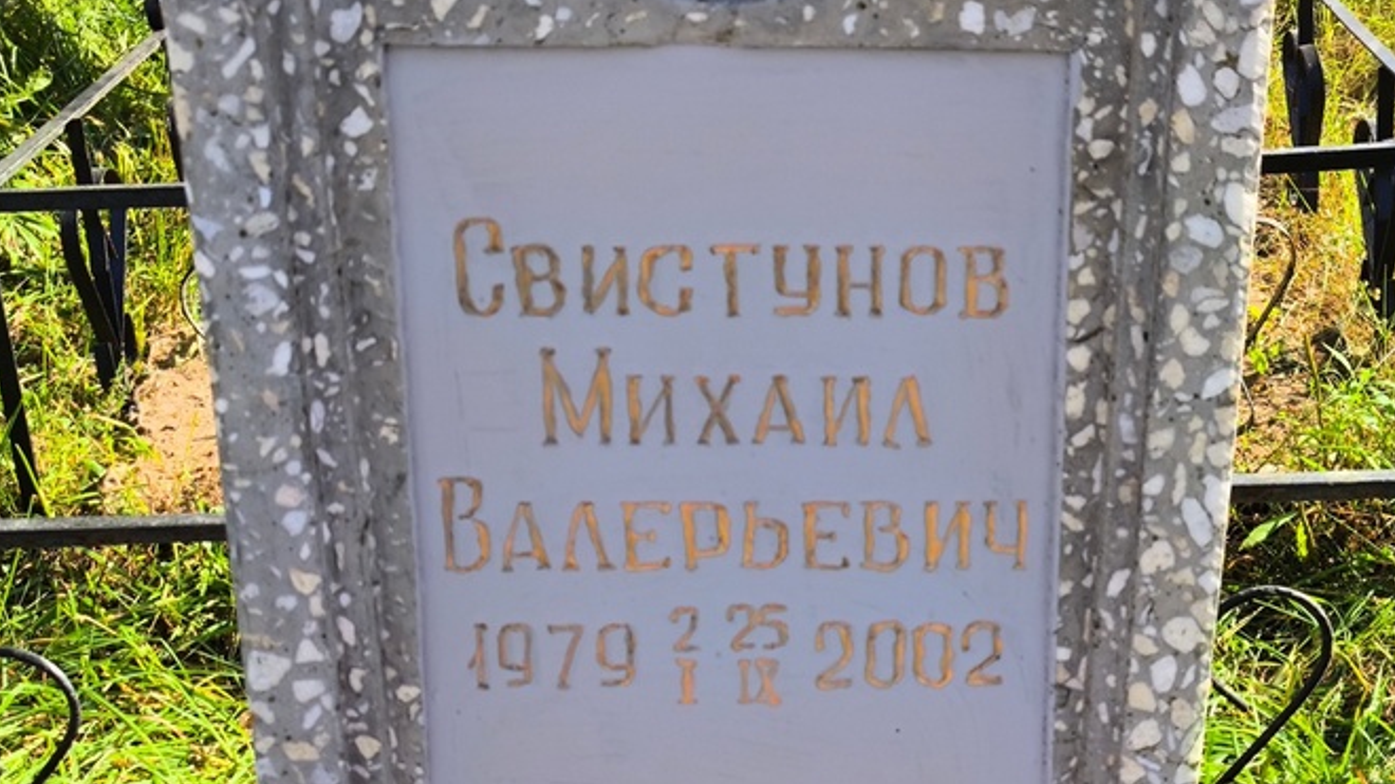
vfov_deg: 18.2
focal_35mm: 66
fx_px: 2441
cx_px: 819
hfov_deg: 31.8
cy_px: 425
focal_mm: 4.71
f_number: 1.7
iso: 50
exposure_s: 1/721
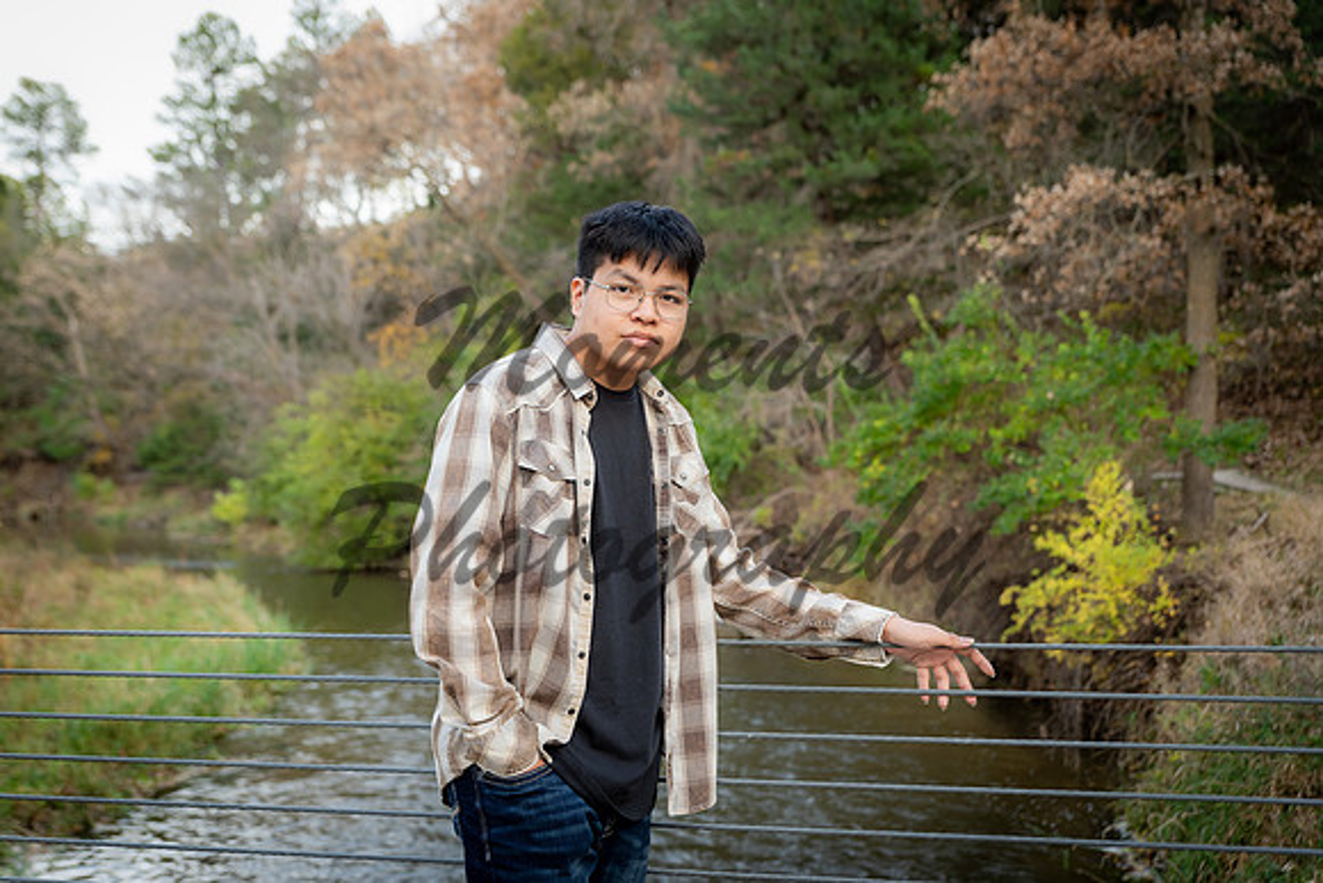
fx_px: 1764
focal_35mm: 48
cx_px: 662
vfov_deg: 28.1
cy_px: 442
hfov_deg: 41.1
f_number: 3.5
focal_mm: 48
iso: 200
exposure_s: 1/125
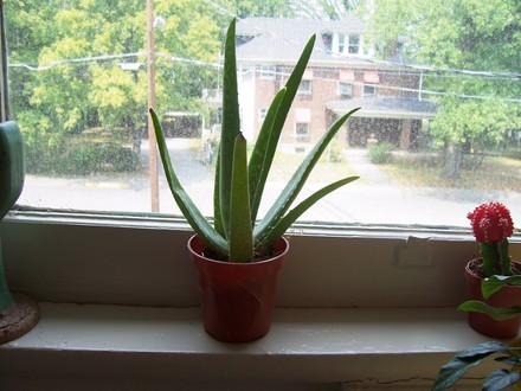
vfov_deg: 41.8
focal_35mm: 34
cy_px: 196
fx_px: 512
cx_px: 260
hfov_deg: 54.0
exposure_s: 1/90
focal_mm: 5.6
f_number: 2.7
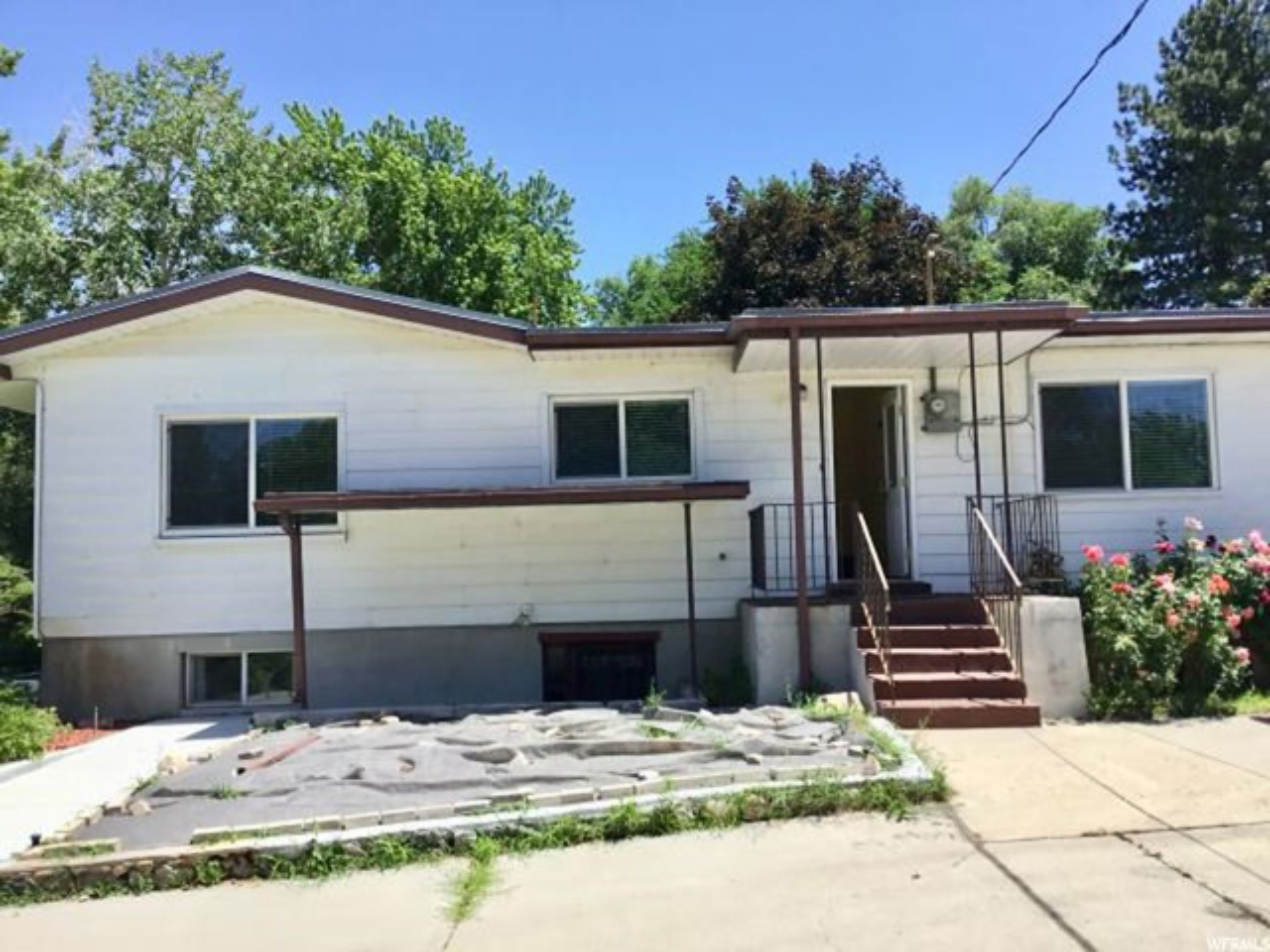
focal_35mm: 31
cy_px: 476
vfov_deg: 45.4
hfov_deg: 58.4
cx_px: 635
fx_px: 1137
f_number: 2.4
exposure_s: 1/1199
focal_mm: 3.3
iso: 25
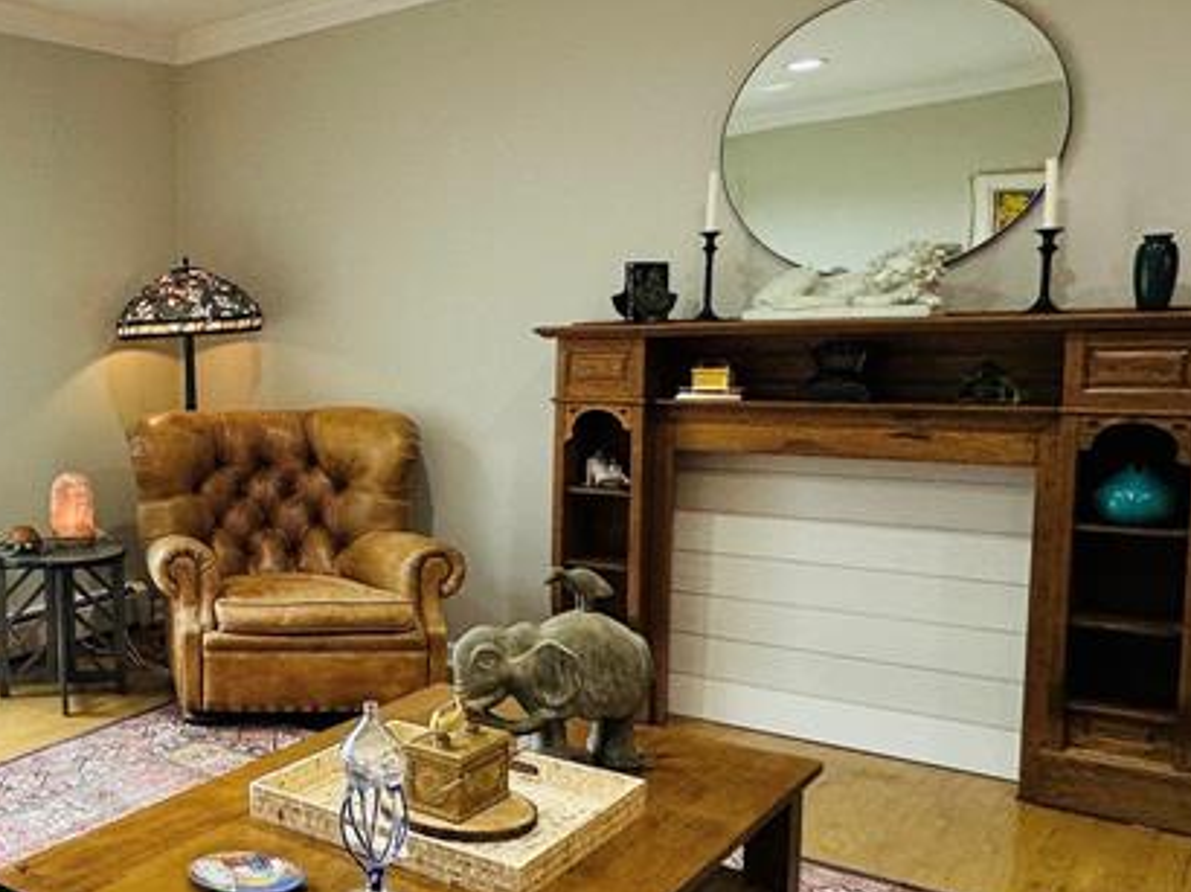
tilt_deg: -5.2
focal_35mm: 35
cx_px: -17
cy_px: 459
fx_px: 1204
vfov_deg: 40.7
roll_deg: +1.6
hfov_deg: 44.3
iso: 80
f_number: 2.2
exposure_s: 1/120
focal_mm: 2.22
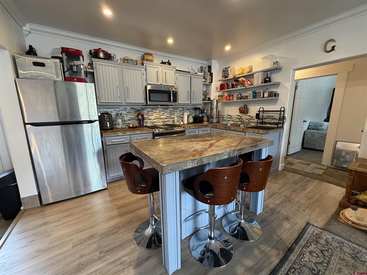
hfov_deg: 102.1
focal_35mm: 14
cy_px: 138
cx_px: 184
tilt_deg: -10.5
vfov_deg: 85.7
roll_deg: +0.1
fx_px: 148
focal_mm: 2.22
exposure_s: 1/60
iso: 320
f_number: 2.2
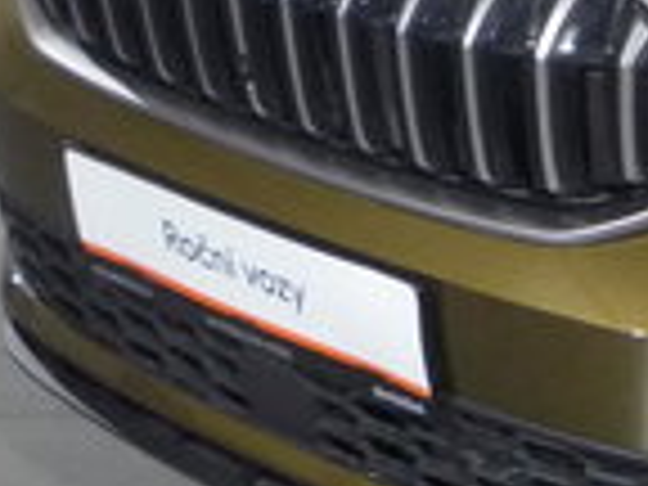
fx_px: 2733
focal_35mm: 146
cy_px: -169
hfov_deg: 12.0
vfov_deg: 9.9
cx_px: 1296
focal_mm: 5.2
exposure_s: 1/30
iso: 250
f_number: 3.3
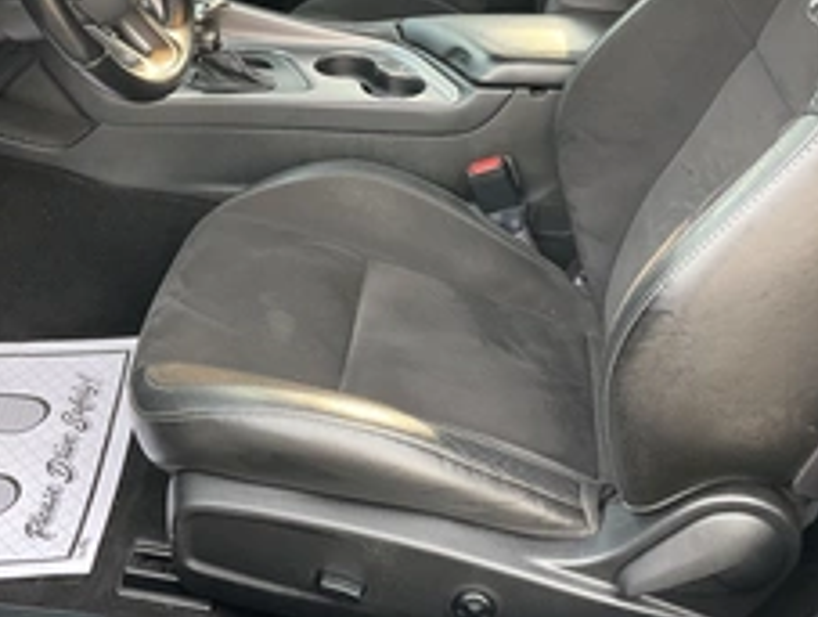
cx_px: 310
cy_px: 152
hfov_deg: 37.2
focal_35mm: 51
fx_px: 1207
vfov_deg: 28.2
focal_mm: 3
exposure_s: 1/122
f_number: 1.8
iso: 64
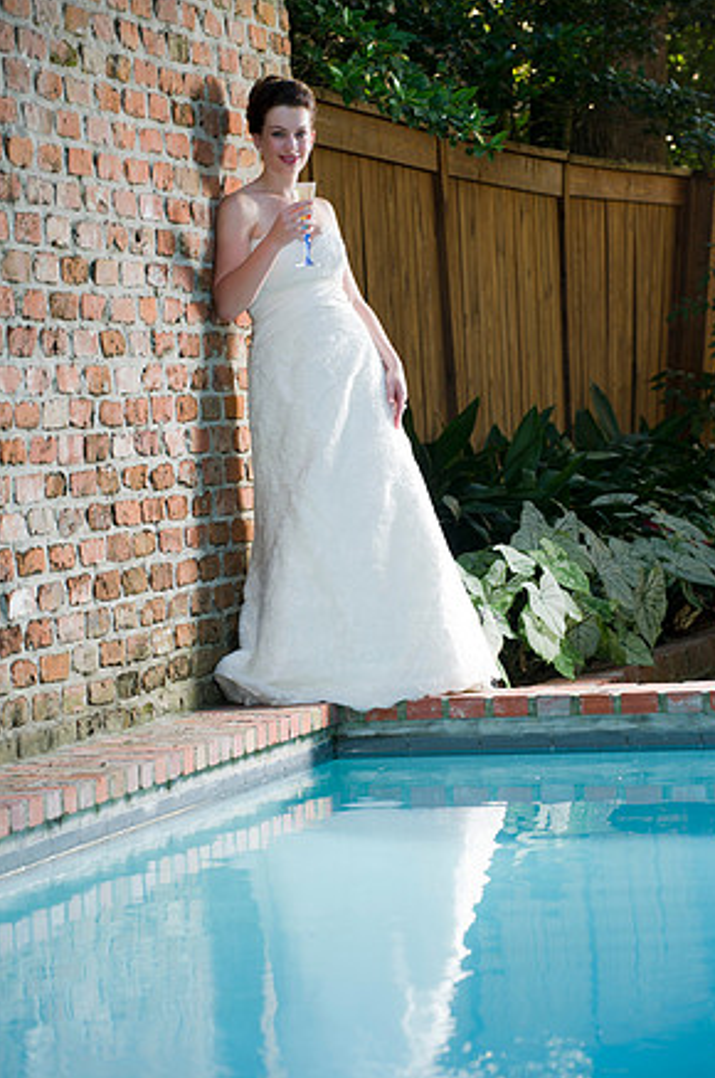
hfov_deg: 9.8
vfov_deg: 14.8
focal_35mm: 139
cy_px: 550
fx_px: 4154
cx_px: 366
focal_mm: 135
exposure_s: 1/60
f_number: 5
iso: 400
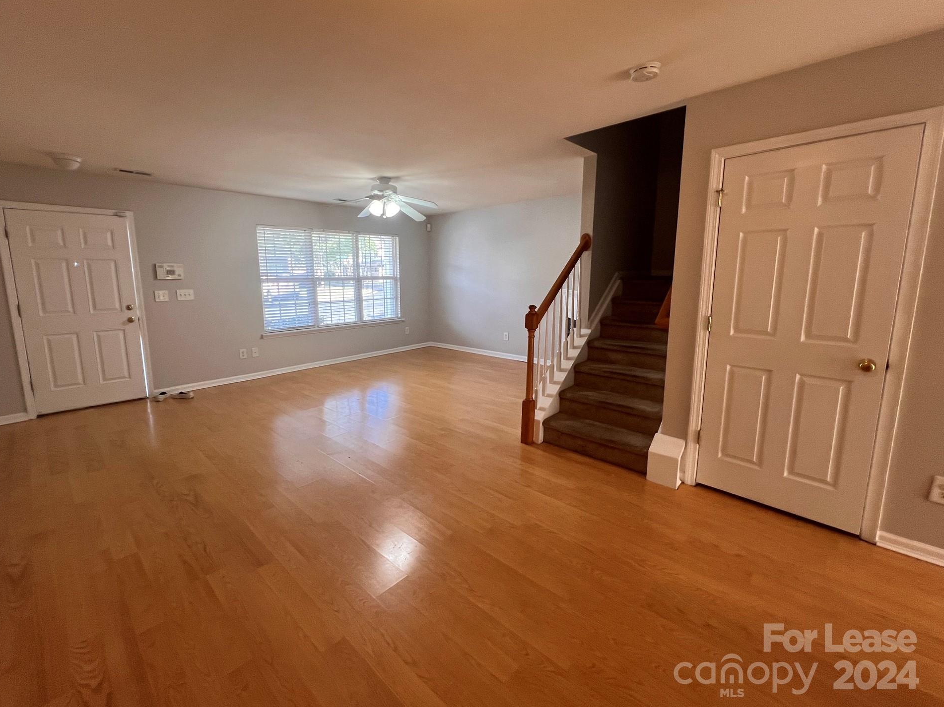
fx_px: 382
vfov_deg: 85.6
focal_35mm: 14
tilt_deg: -8.7
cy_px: 336
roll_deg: +0.3
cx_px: 446
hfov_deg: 102.0
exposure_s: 1/120
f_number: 1.8
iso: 200
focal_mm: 1.57
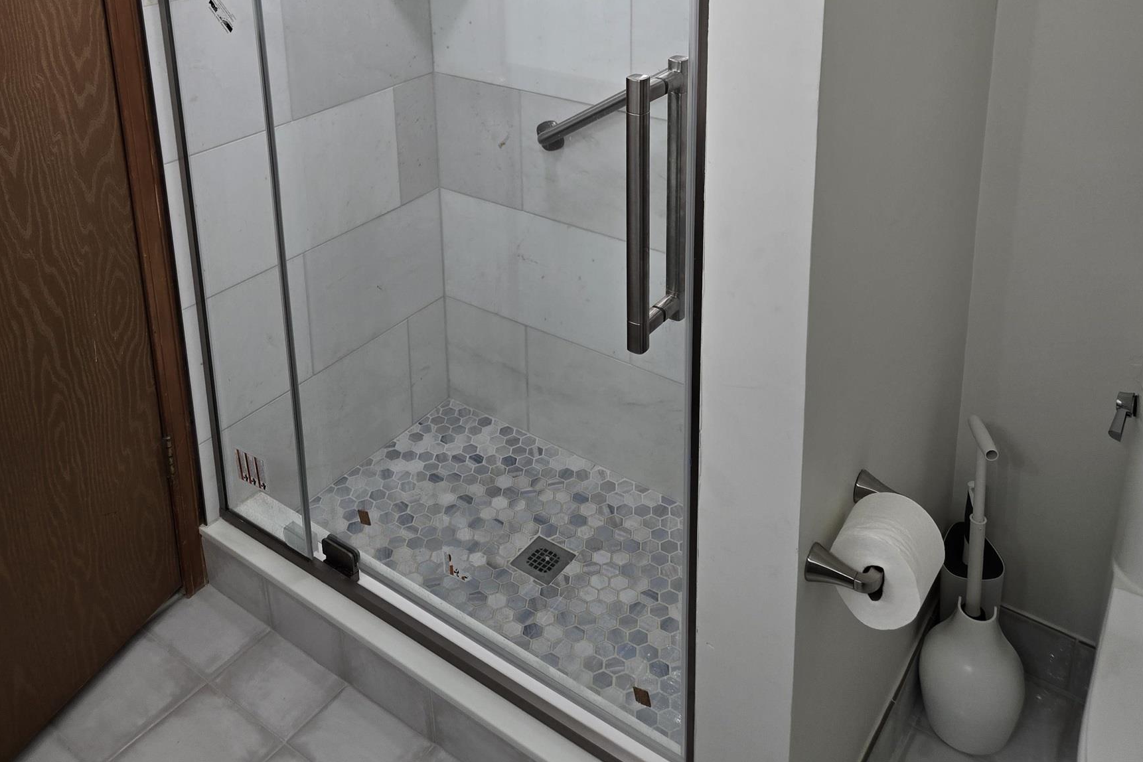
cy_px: 72
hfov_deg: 58.7
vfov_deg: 38.2
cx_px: 572
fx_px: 1016
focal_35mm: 32
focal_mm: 5.4
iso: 50
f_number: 1.8
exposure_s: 1/120
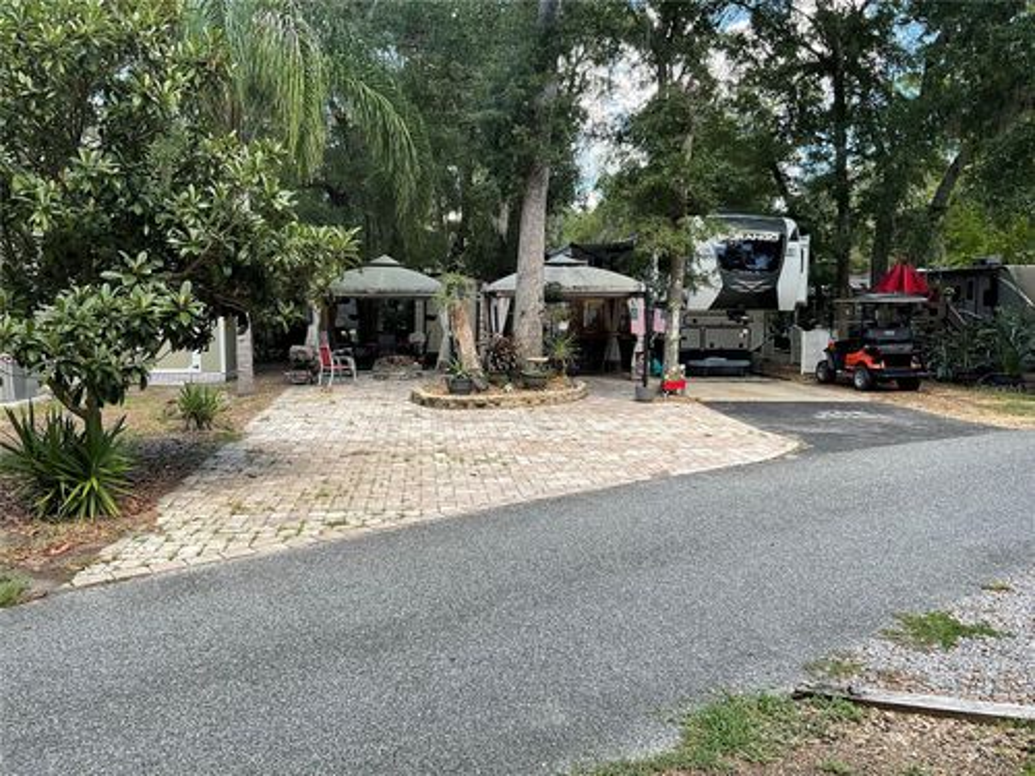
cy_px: 388
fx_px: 867
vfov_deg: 48.2
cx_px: 518
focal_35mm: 29
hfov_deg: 61.7
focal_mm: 3
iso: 16
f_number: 1.8
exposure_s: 1/206
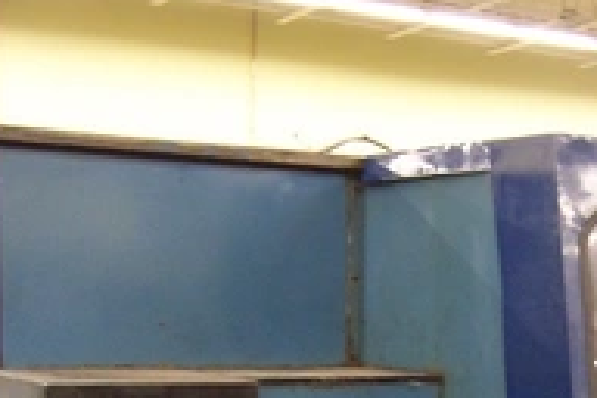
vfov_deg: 17.0
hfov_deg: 24.9
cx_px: 581
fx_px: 1293
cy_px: 429
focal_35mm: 78
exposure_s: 1/8
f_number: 2.8
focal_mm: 5.6
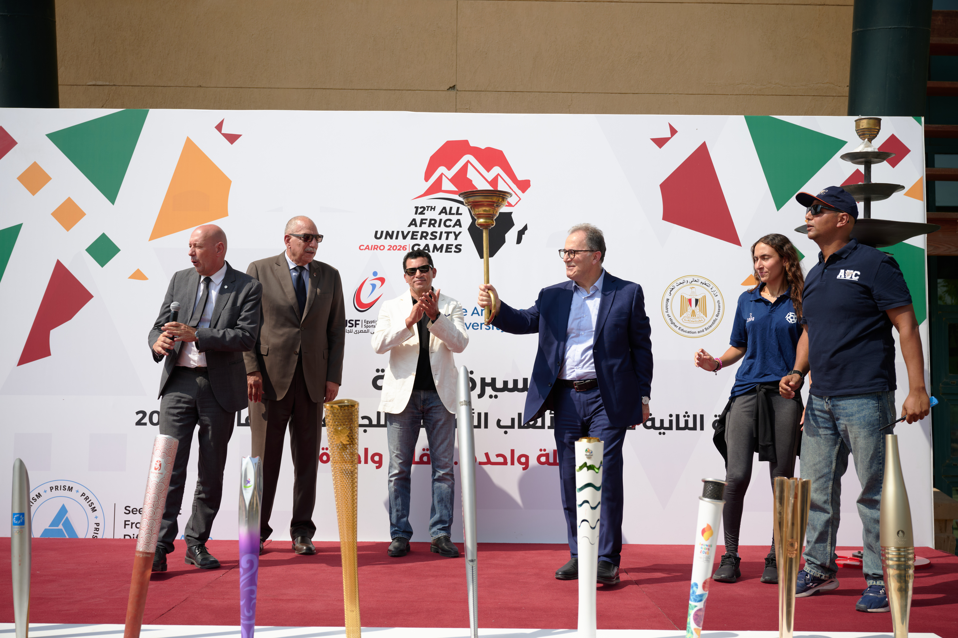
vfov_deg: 33.4
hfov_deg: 48.5
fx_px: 1064
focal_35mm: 40
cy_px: 319
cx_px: 479
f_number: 4
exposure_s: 1/800
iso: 64
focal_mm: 40
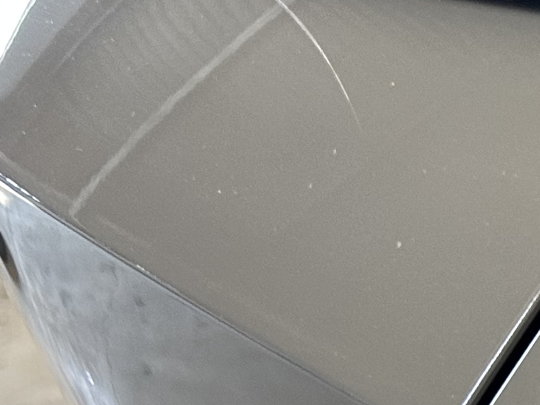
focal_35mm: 106
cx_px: 1081
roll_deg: +0.2
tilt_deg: -30.1
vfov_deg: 12.4
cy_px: 787
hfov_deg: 15.1
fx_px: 1654
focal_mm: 6.86
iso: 200
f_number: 1.78
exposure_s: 1/50
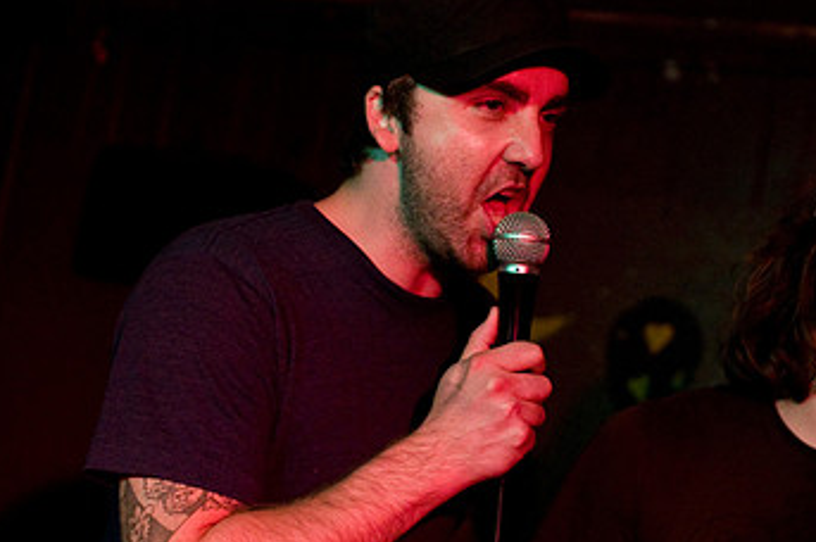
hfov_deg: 26.6
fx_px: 1721
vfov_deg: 17.9
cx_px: 528
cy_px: 265
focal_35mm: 76
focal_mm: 30
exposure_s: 1/100
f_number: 2.2
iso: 1000
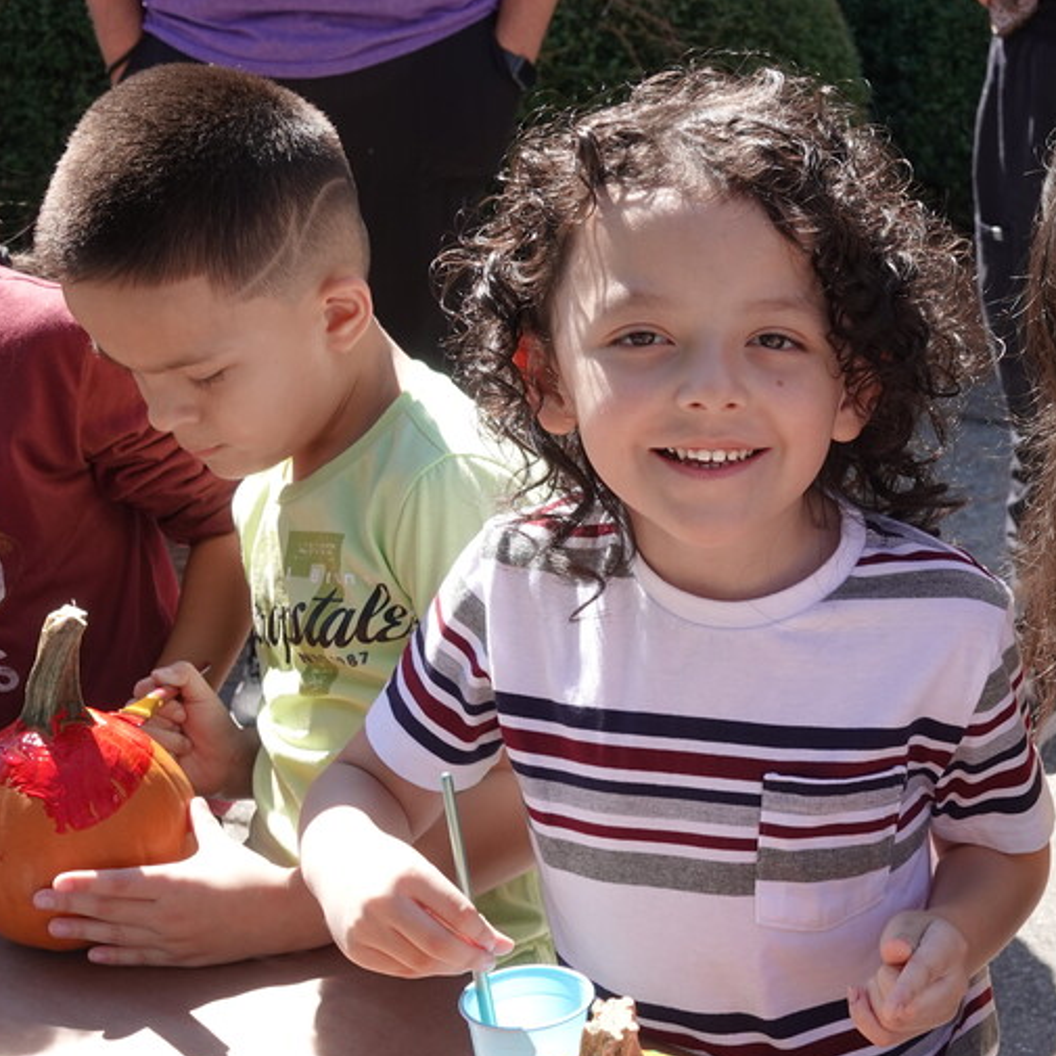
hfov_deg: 24.2
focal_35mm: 69
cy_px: 710
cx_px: 981
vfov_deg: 24.9
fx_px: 2381
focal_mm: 14.65
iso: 100
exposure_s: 1/250
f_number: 4
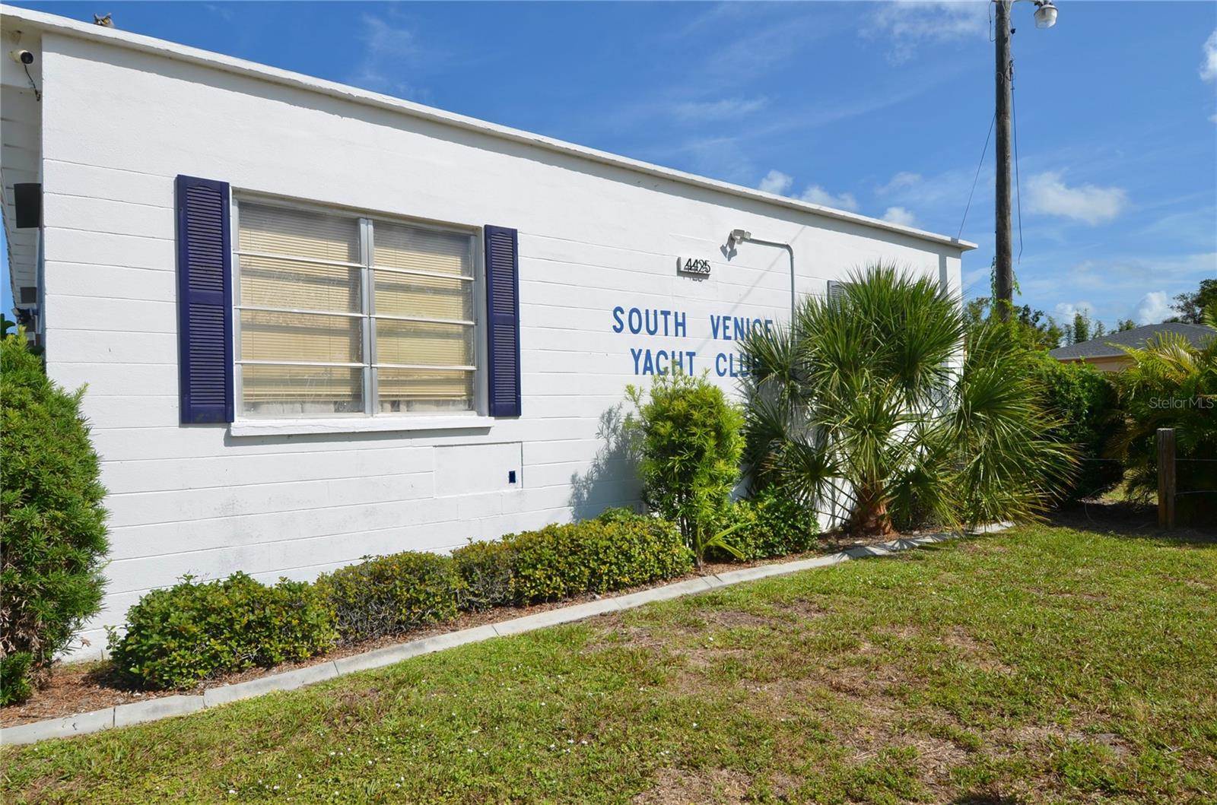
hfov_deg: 81.3
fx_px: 708
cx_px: 608
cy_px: 402
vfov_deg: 59.2
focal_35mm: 21
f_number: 9
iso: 100
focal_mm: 14
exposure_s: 1/320
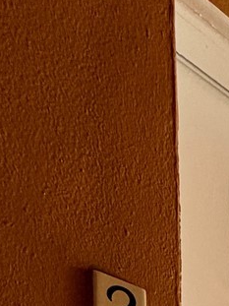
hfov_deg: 15.1
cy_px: 641
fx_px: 636
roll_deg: -0.2
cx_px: 499
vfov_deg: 17.5
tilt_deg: -2.2
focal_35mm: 72
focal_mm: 2.22
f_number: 2.2
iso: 80
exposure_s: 1/121
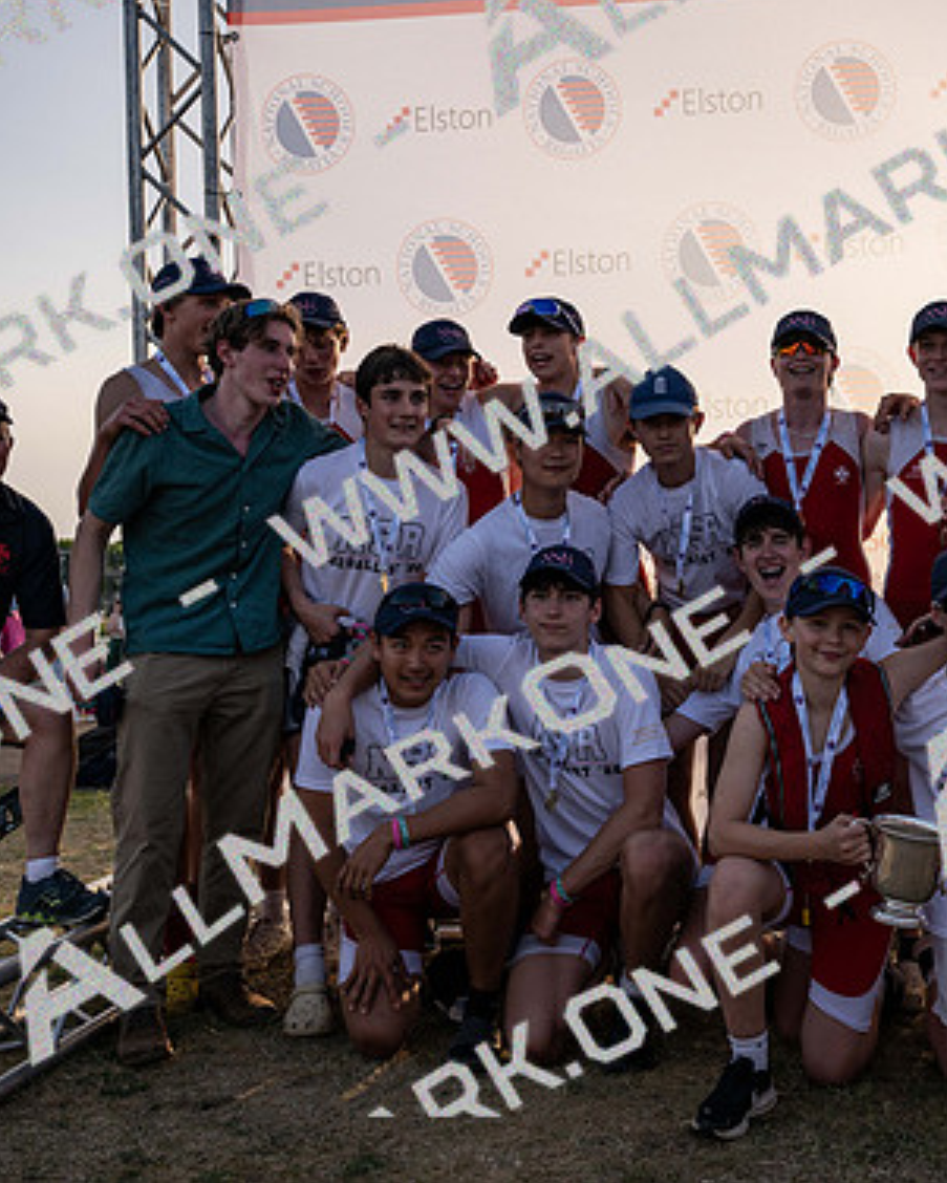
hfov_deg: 35.2
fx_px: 1471
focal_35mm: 42
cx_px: 658
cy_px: 577
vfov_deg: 43.8
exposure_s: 1/640
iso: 64
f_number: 4
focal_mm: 29
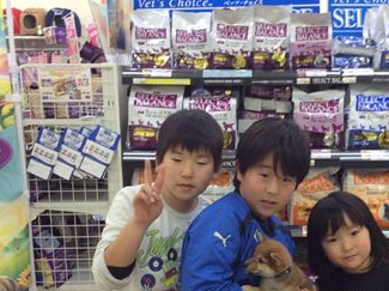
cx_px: 239
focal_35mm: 59
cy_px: 218
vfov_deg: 24.5
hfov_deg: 32.6
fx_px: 662
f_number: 2.4
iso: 40
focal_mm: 3.3
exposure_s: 1/24
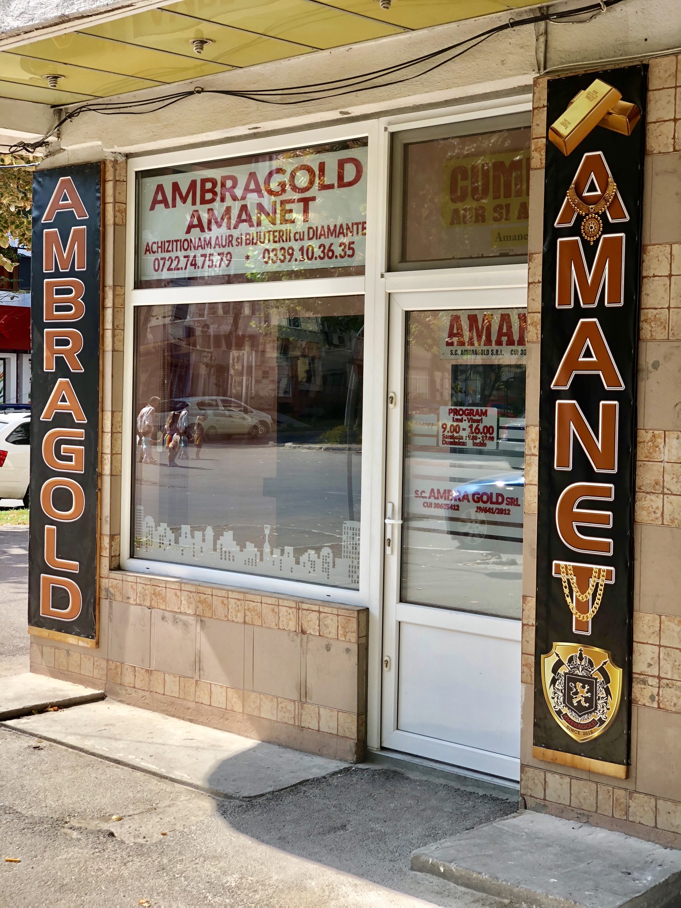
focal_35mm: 52
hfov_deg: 28.0
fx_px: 1364
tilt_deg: -2.2
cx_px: 340
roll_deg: -1.0
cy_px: 454
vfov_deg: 36.8
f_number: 2.4
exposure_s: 1/150
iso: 16
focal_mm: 6
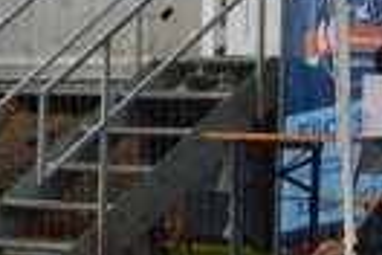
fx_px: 3013
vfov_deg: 4.8
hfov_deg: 7.2
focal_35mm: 284
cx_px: 339
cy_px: -43
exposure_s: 1/80
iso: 400
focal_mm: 52
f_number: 8
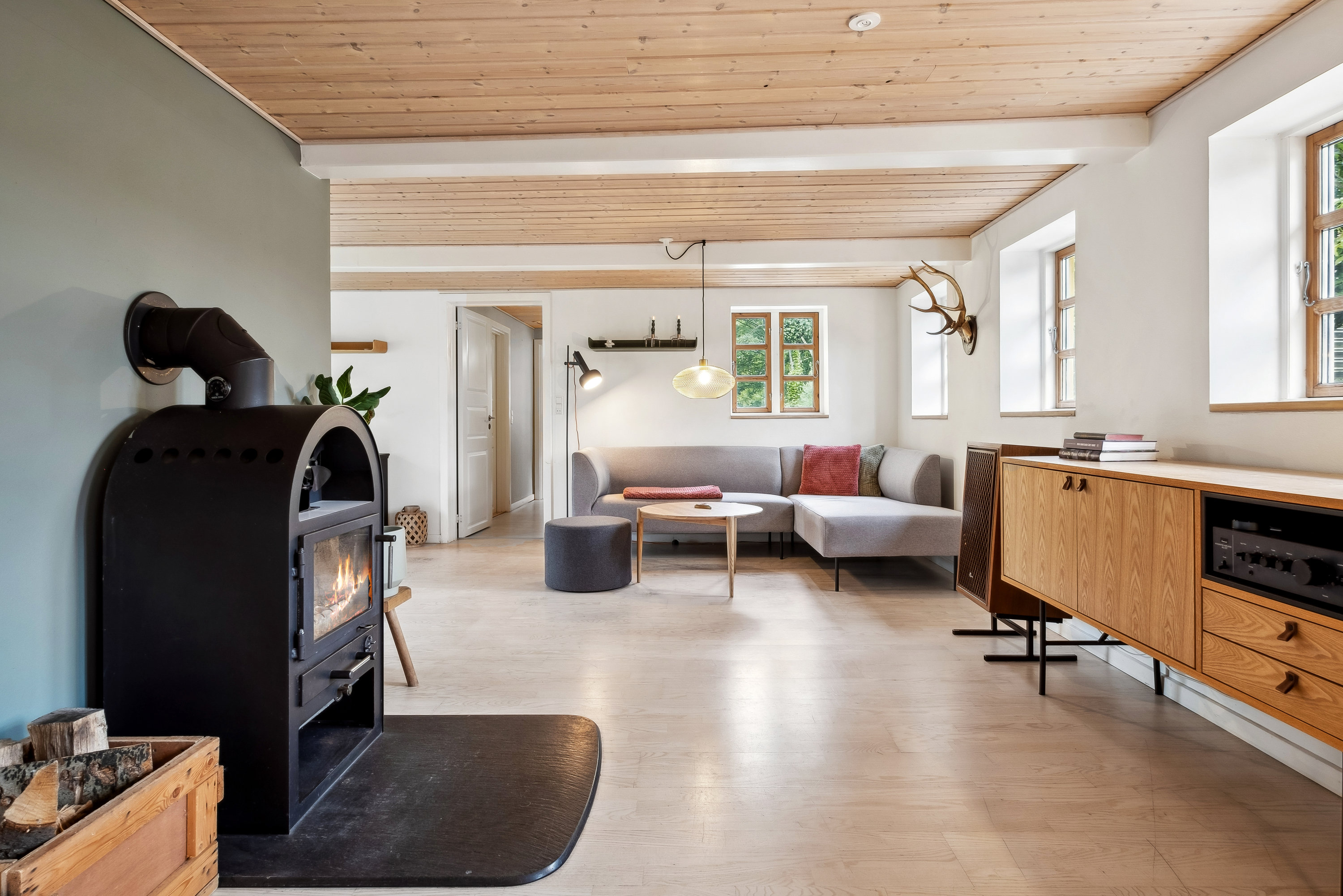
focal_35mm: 19
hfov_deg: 86.9
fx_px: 709
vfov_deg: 64.6
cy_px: 448
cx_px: 672
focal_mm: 12.6
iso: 200
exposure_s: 1/2
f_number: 8
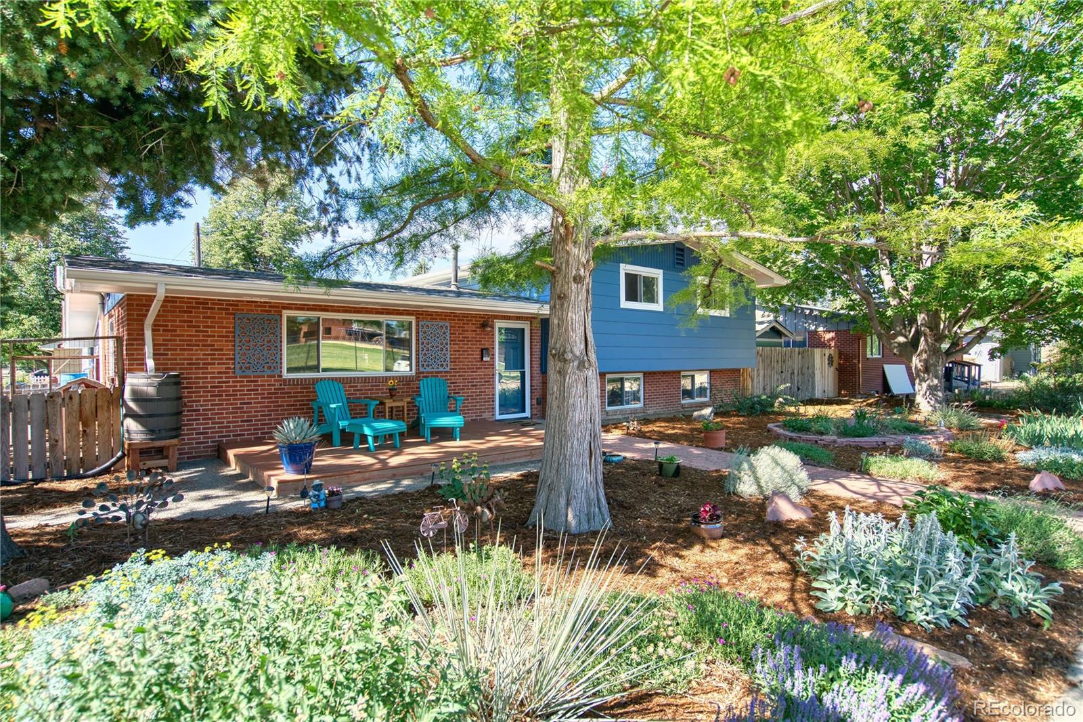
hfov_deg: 90.0
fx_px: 541
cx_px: 542
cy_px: 361
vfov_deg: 67.4
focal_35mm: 18
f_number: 4
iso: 500
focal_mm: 18
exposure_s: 1/800
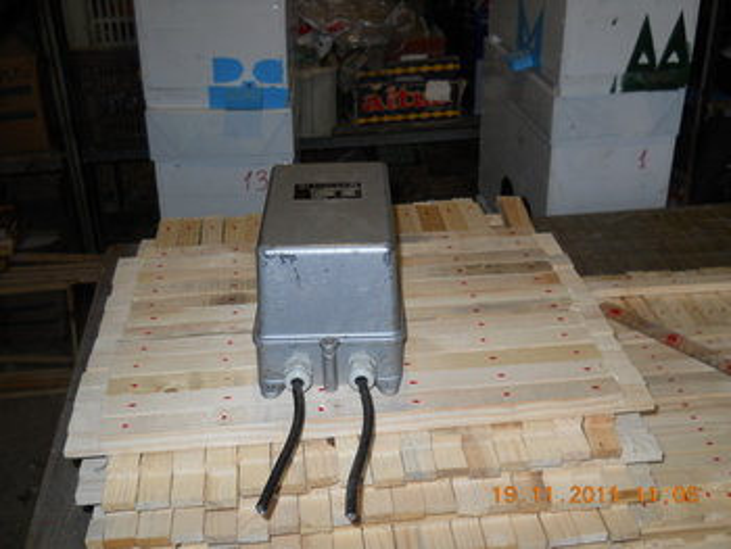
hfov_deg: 45.7
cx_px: 366
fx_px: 866
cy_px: 274
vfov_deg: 35.2
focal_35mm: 41
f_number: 3.1
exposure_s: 1/30
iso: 80
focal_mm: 6.72
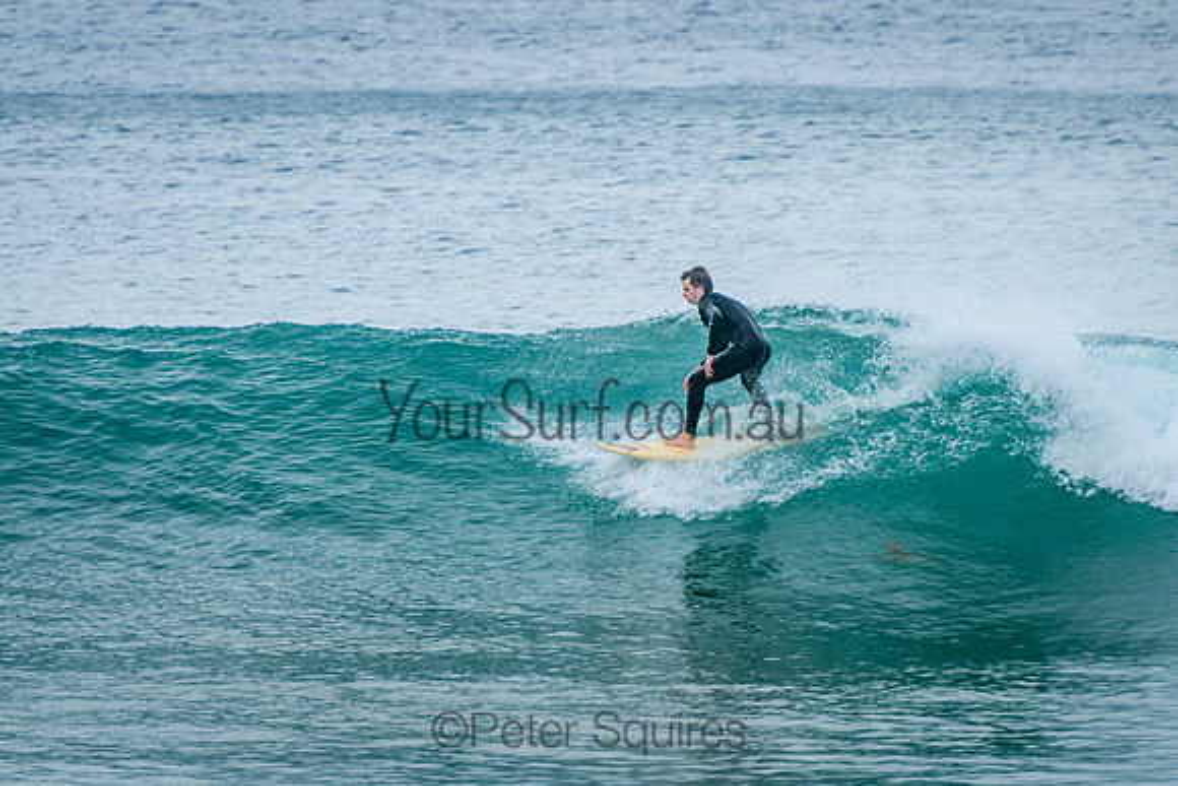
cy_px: 387
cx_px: 711
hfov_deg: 3.7
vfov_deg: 2.5
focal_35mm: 550
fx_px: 18012
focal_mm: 400
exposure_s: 1/2000
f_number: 5.6
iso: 320
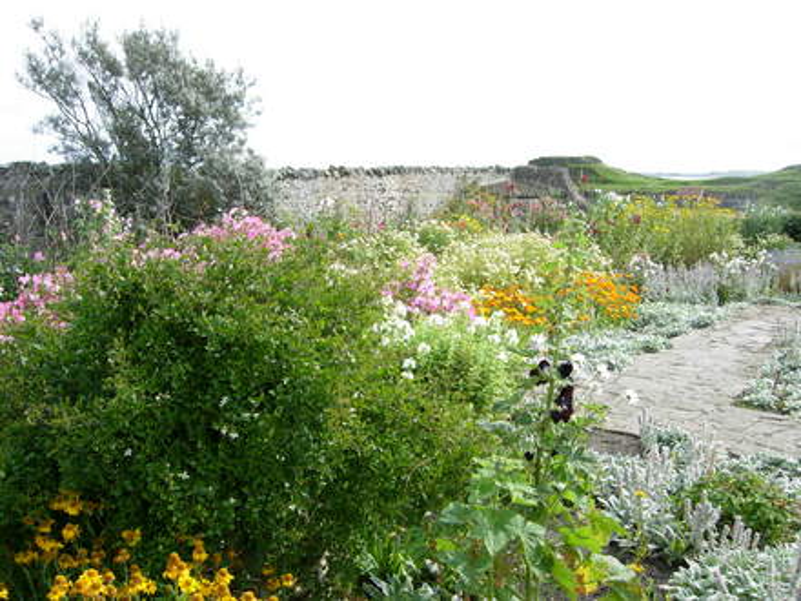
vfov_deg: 39.7
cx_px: 400
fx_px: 833
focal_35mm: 36
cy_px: 300
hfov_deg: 51.4
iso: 50
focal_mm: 7.5
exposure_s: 1/222
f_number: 4.3
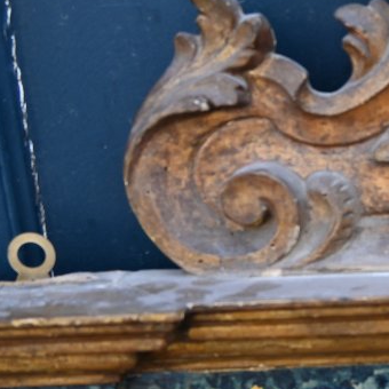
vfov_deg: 19.8
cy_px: 204
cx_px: 609
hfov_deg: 17.5
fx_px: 1116
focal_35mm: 88
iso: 200
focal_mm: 19.5
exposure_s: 1/250
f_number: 4
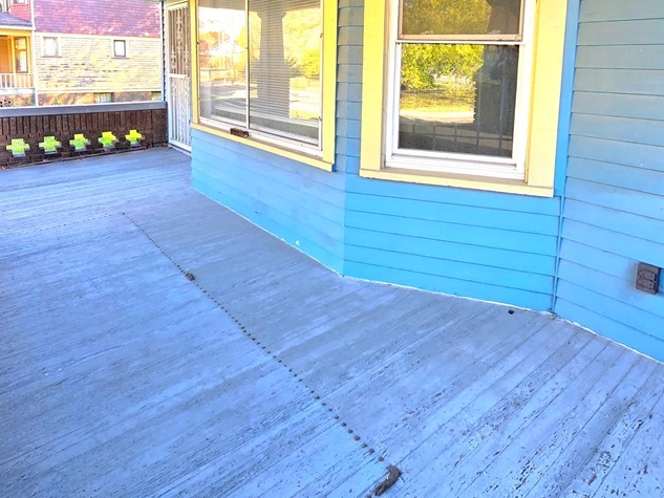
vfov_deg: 60.6
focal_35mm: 21
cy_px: 135
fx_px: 403
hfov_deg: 79.0
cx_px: 338
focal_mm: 2.2
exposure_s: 1/120
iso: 50
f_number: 1.9
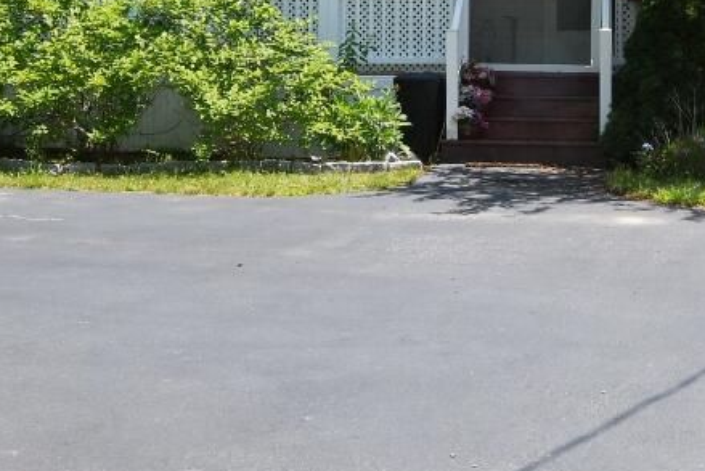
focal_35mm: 63
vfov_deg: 20.2
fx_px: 1234
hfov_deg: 31.6
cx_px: 475
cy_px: -93
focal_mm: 11.5
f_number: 10
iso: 100
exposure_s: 1/250
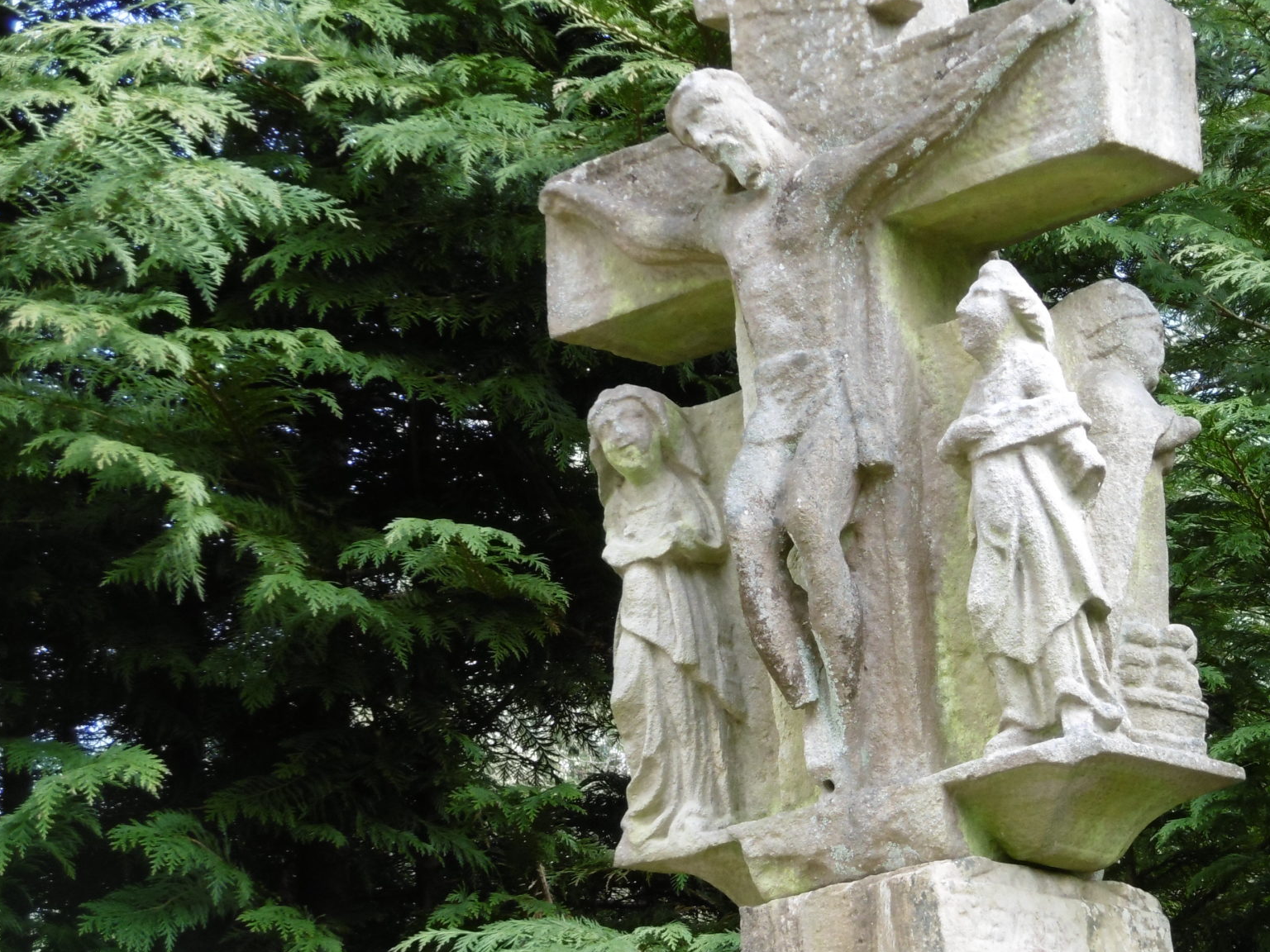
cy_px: 517
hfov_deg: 15.1
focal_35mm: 130
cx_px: 895
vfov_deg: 11.4
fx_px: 4769
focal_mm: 14
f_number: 4.5
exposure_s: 1/100
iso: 100
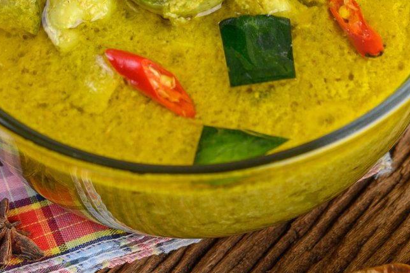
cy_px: -72
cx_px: 175
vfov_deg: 7.6
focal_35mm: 179
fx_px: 2037
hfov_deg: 11.5
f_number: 5.6
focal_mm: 60
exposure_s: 1/125
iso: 100
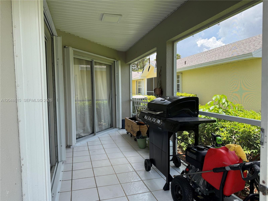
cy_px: 100
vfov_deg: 56.8
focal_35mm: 24
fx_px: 186
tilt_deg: -3.0
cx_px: 134
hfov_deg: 71.6
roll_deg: +0.7
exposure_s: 1/1174
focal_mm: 6.76
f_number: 1.78
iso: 100
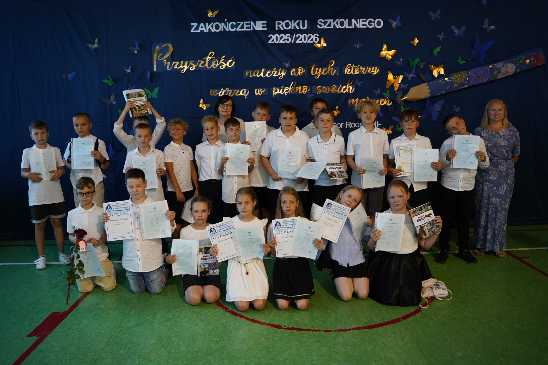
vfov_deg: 46.4
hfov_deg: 65.5
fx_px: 426
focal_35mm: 28
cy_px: 182
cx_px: 274
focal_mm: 28
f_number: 2.8
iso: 640
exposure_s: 1/30
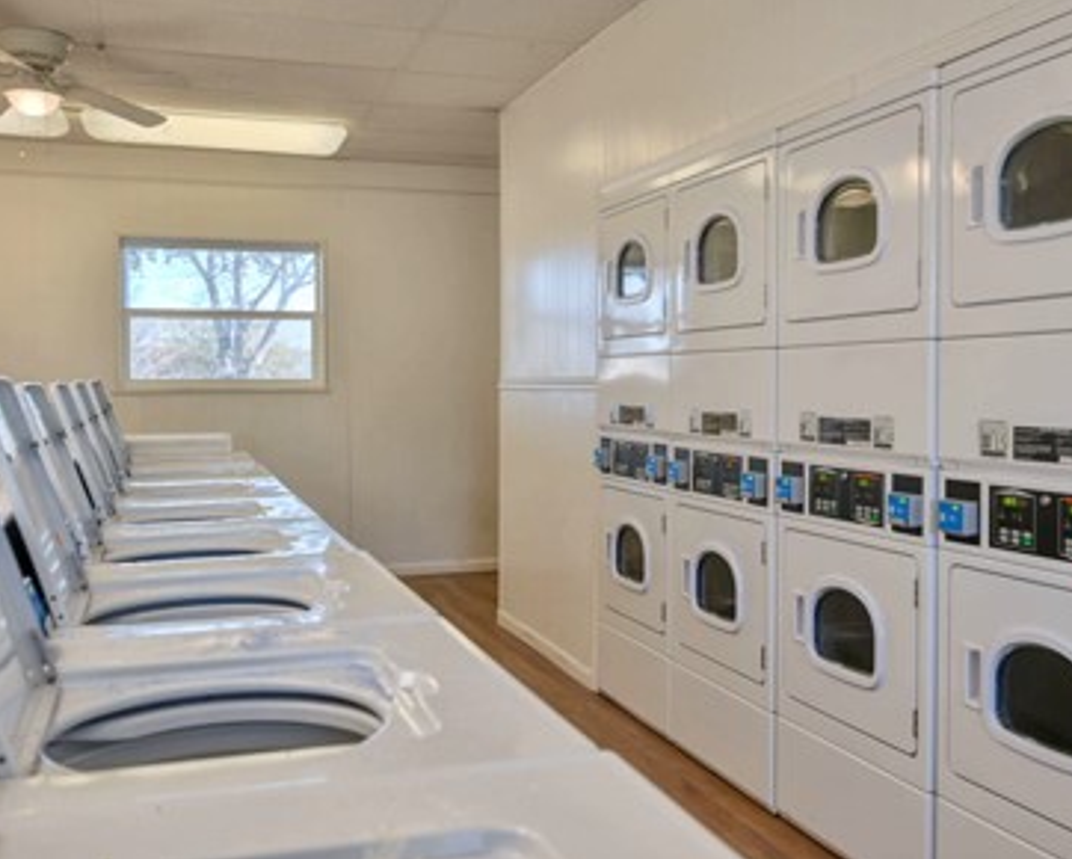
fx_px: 1111
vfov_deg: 42.3
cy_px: 421
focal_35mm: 35
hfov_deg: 51.5
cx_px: 542
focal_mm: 30
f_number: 4
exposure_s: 1/125
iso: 250
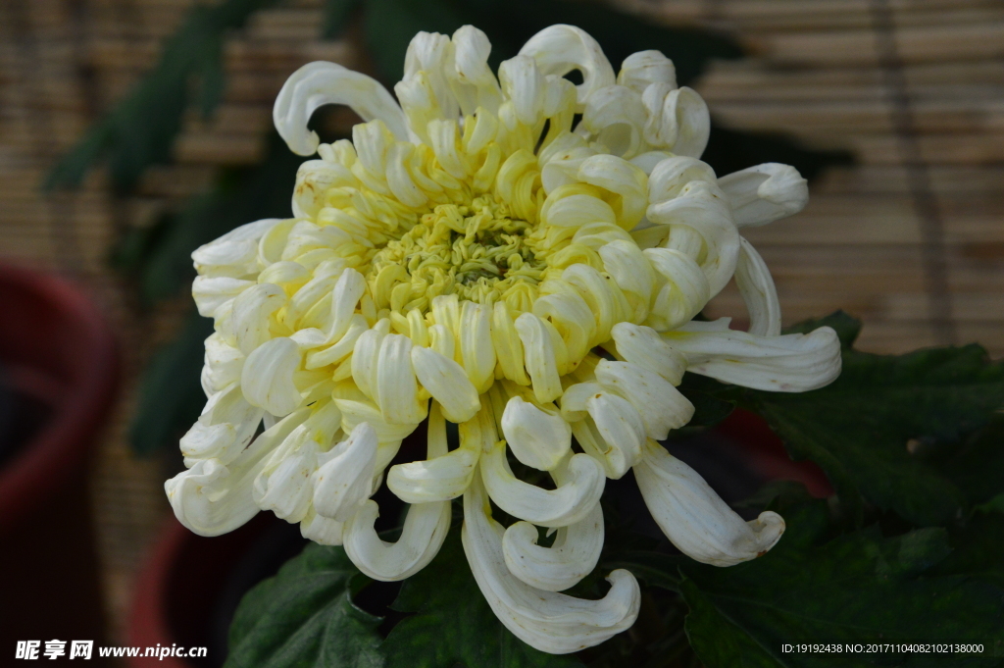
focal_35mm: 165
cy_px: 334
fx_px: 4598
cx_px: 502
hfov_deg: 12.5
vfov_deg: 8.3
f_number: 9
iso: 900
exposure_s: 1/250
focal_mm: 110
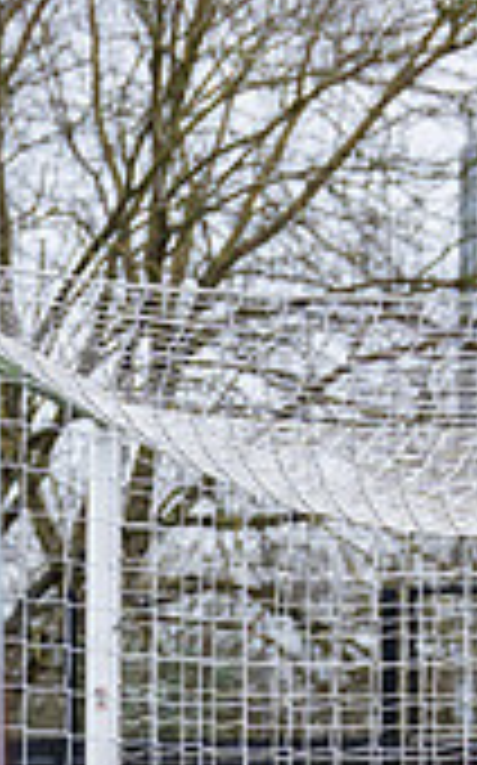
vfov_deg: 5.5
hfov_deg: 3.4
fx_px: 7876
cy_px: 1105
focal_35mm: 378
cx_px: -841
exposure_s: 1/1600
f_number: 4
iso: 800
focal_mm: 75
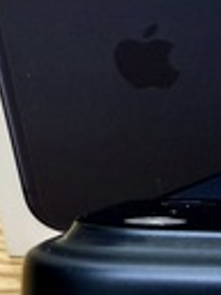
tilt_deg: -34.2
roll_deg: -2.1
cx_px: 397
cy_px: 143
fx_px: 1115
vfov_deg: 15.1
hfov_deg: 10.6
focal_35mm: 131
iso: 100
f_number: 2.2
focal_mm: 2.22
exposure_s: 1/120
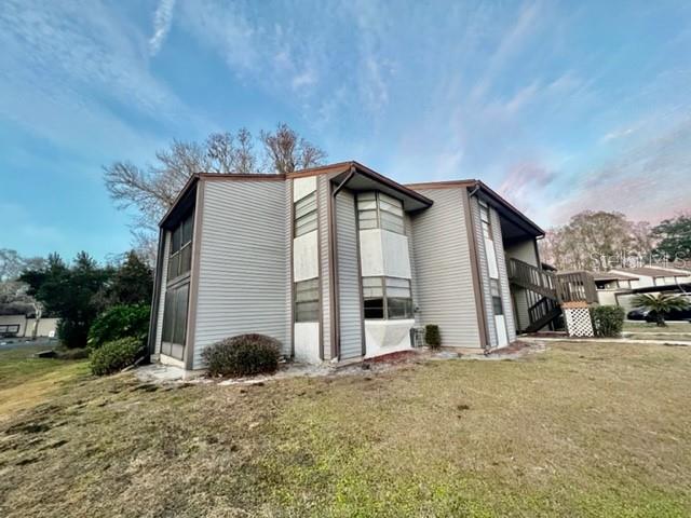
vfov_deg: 89.9
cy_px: 259
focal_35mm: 13
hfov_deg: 106.2
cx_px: 346
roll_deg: +2.7
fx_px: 260
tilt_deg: +11.3
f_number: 1.8
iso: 250
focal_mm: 1.57
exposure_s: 1/104
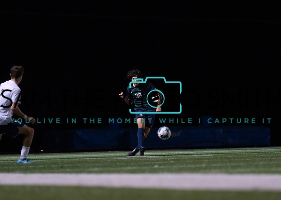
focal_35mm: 288
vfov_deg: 5.0
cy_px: 120
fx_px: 2296
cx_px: 118
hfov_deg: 7.0
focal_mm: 200
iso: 2500
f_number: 2.8
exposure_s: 1/1000
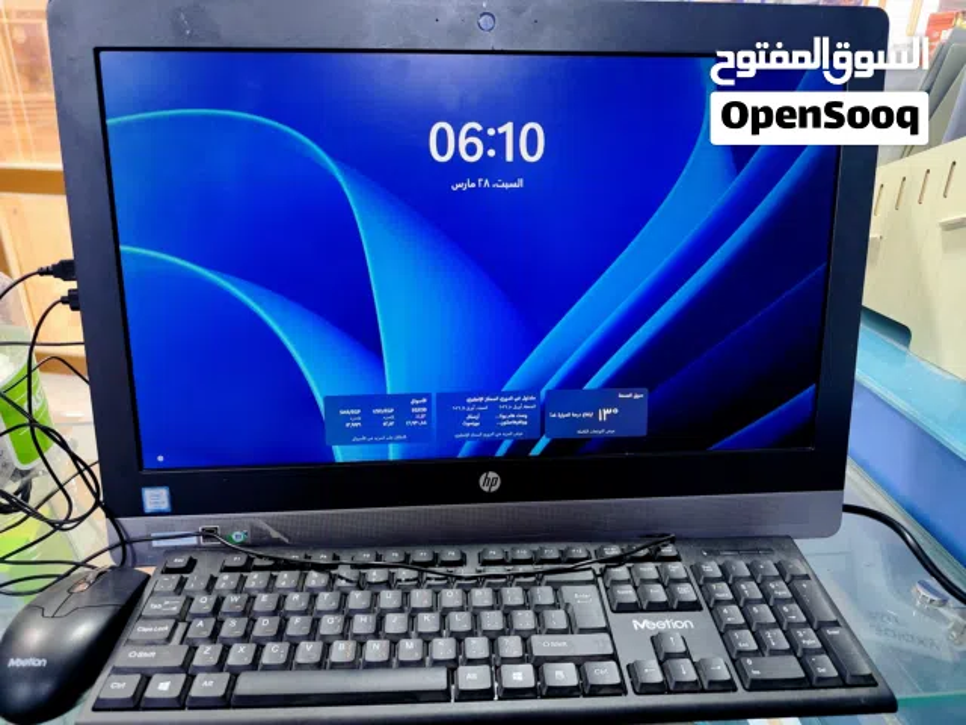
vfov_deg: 58.9
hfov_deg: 73.9
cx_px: 483
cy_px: 362
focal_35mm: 23
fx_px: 642
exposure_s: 1/50
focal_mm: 6.19
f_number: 1.65
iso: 250
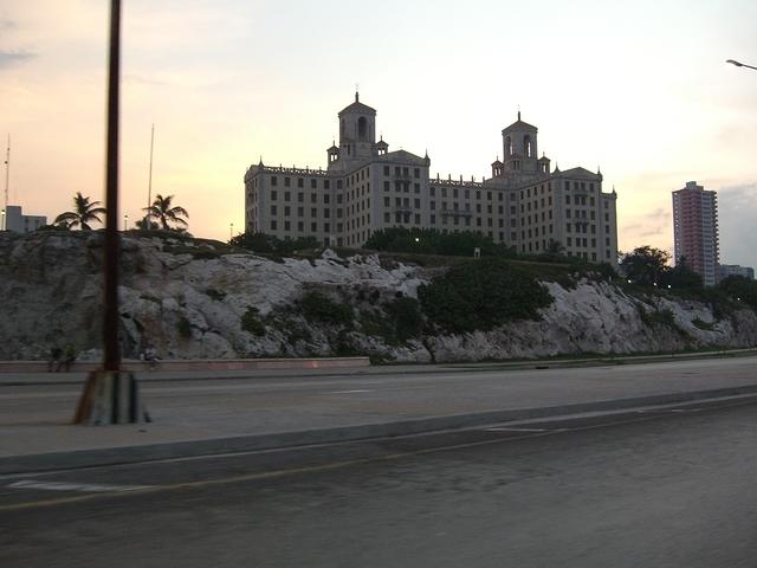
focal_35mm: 38
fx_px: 831
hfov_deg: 49.0
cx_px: 378
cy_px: 284
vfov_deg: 37.7
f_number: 2.8
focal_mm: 7.9
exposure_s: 1/100
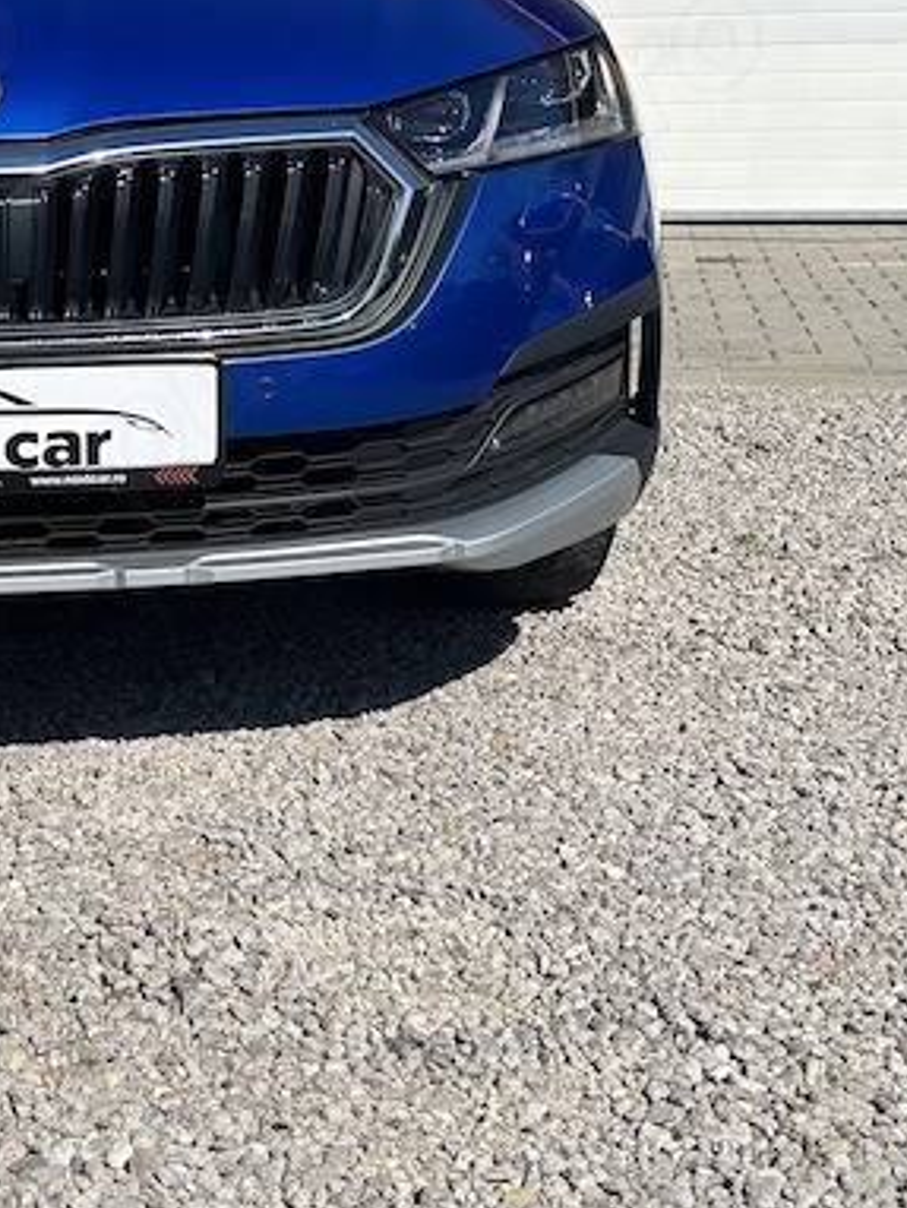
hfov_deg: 21.1
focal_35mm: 68
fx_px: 2373
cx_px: 51
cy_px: 300
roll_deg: +0.4
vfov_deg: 28.1
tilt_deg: -6.6
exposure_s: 1/5952
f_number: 1.6
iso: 50
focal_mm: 5.96
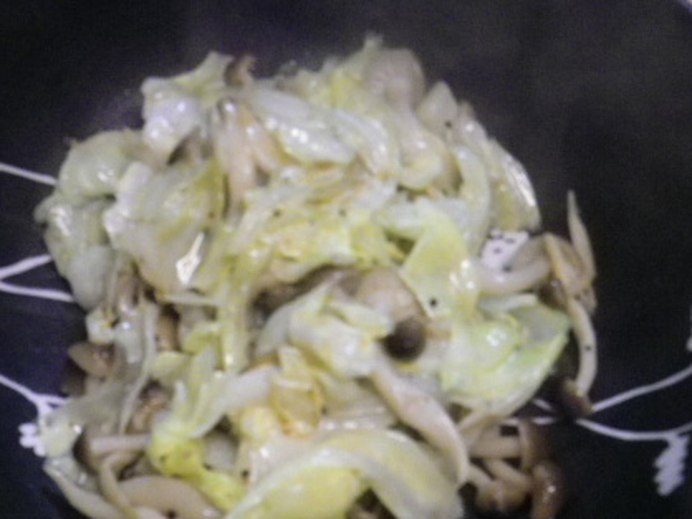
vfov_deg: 19.6
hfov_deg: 26.0
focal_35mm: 75
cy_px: 344
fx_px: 1500
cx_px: 328
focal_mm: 8.7
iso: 640
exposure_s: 1/60
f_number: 4.2
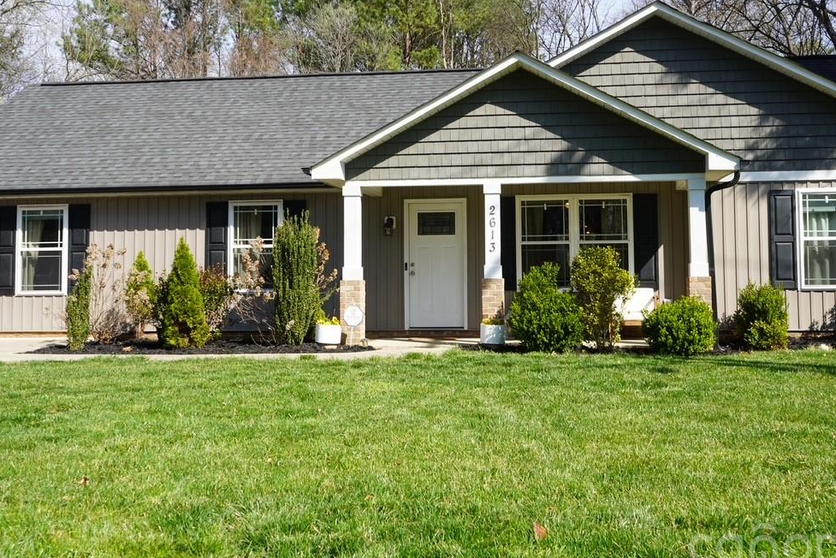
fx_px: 883
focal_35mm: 38
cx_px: 463
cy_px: 223
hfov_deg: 50.6
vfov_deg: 35.0
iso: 100
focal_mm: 29
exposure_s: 1/125
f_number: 8
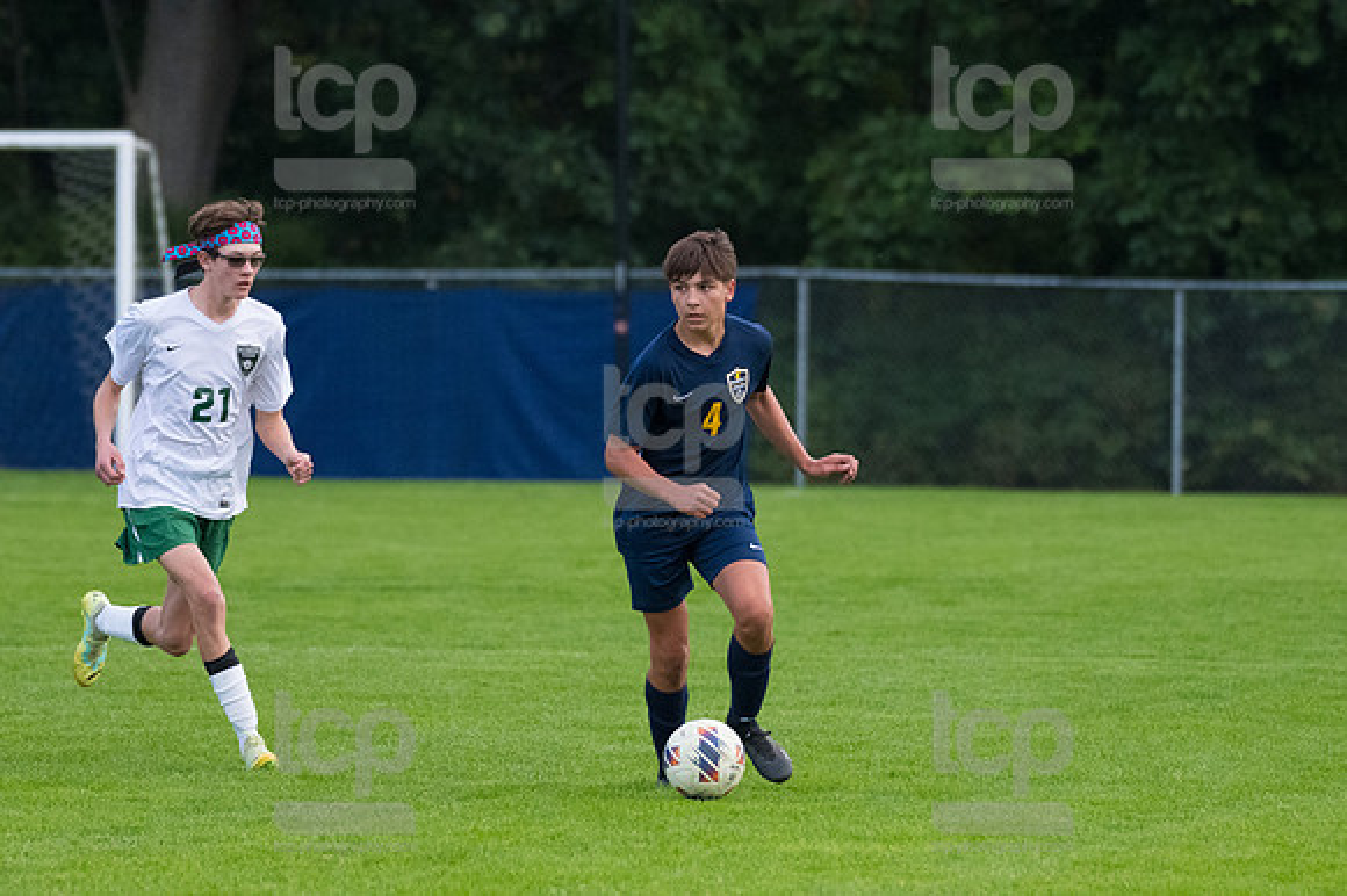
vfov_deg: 3.3
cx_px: 674
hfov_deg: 4.9
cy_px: 448
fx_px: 15705
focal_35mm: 420
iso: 3200
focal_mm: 280
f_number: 5.6
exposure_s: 1/2000
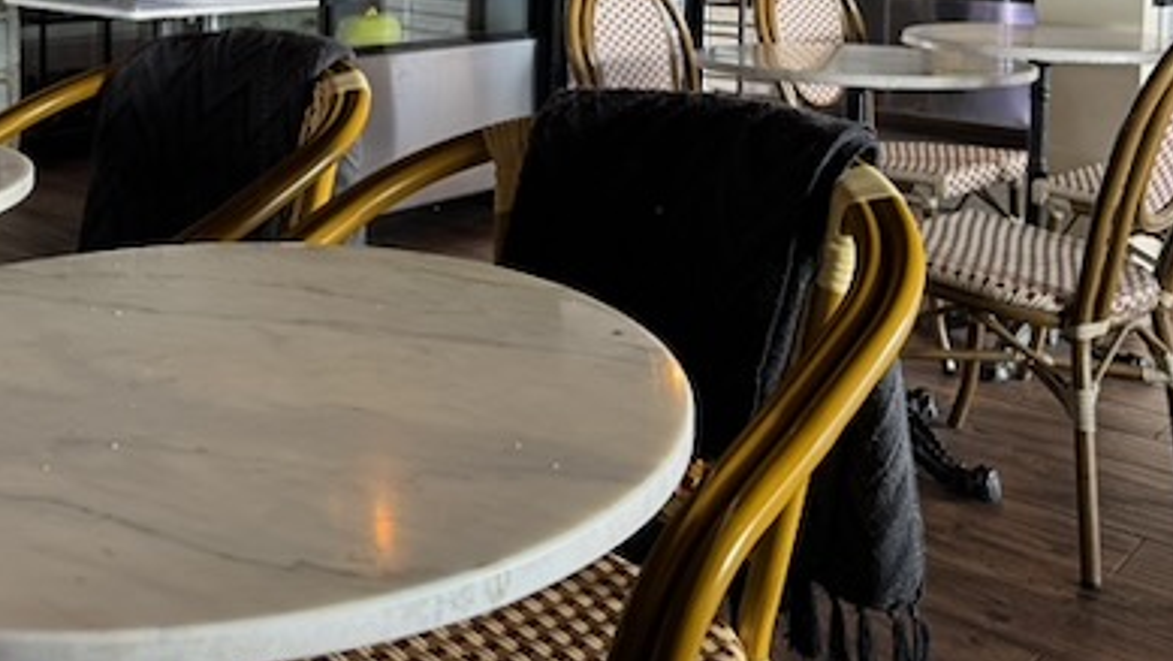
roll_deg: -0.4
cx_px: 473
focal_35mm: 43
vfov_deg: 26.0
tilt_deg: -3.2
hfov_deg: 47.1
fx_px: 1338
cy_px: -27
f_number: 1.78
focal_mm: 6.76
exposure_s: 1/50
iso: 125
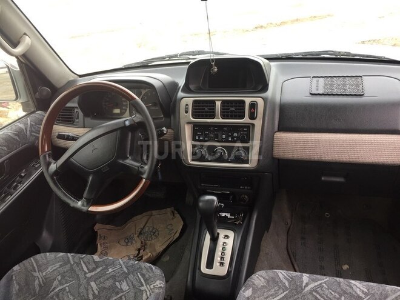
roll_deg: +10.1
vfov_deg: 48.2
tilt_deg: -30.4
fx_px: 335
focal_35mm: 29
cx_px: 200
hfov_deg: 61.7
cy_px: 150
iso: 32
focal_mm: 4.15
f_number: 2.2
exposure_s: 1/100
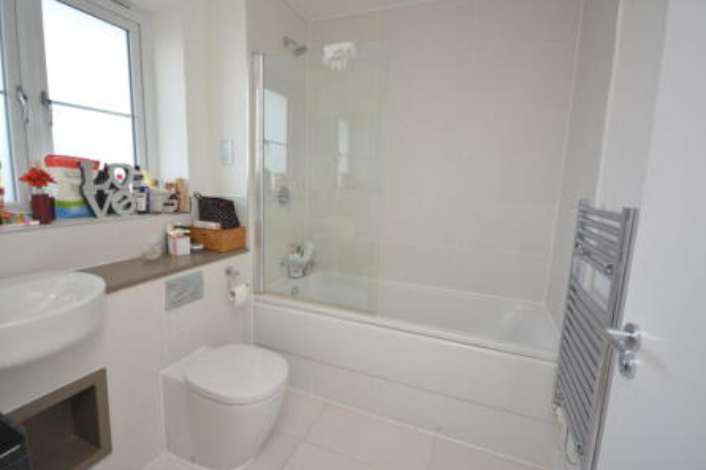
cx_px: 339
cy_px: 224
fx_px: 314
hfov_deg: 96.7
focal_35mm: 16
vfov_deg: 73.7
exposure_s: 1/60
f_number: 4
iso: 250
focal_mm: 10
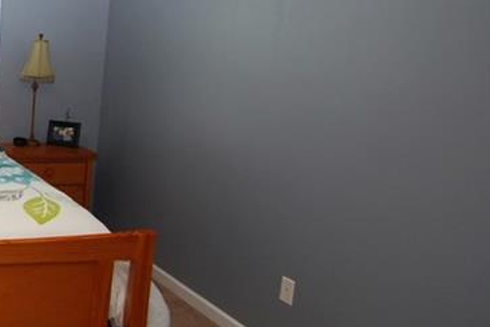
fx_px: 572
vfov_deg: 31.9
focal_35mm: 42
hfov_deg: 35.2
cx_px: -115
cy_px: 155
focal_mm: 10
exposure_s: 1/60
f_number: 4
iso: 220
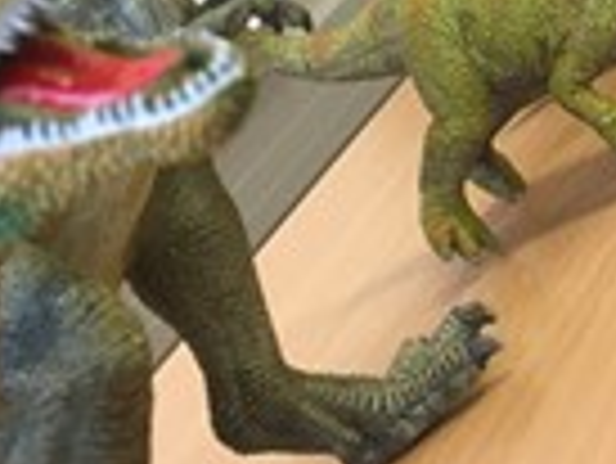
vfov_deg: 12.8
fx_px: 1888
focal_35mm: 106
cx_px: 535
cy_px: -340
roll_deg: +37.2
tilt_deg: -3.5
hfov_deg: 18.3
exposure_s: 1/33
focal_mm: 4.15
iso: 160
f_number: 2.2
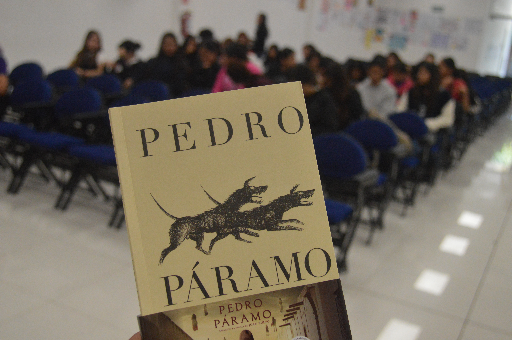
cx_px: 256
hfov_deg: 46.4
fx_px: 597
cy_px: 170
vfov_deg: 31.8
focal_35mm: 42
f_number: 4.5
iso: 2500
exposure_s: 1/500
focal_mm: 28
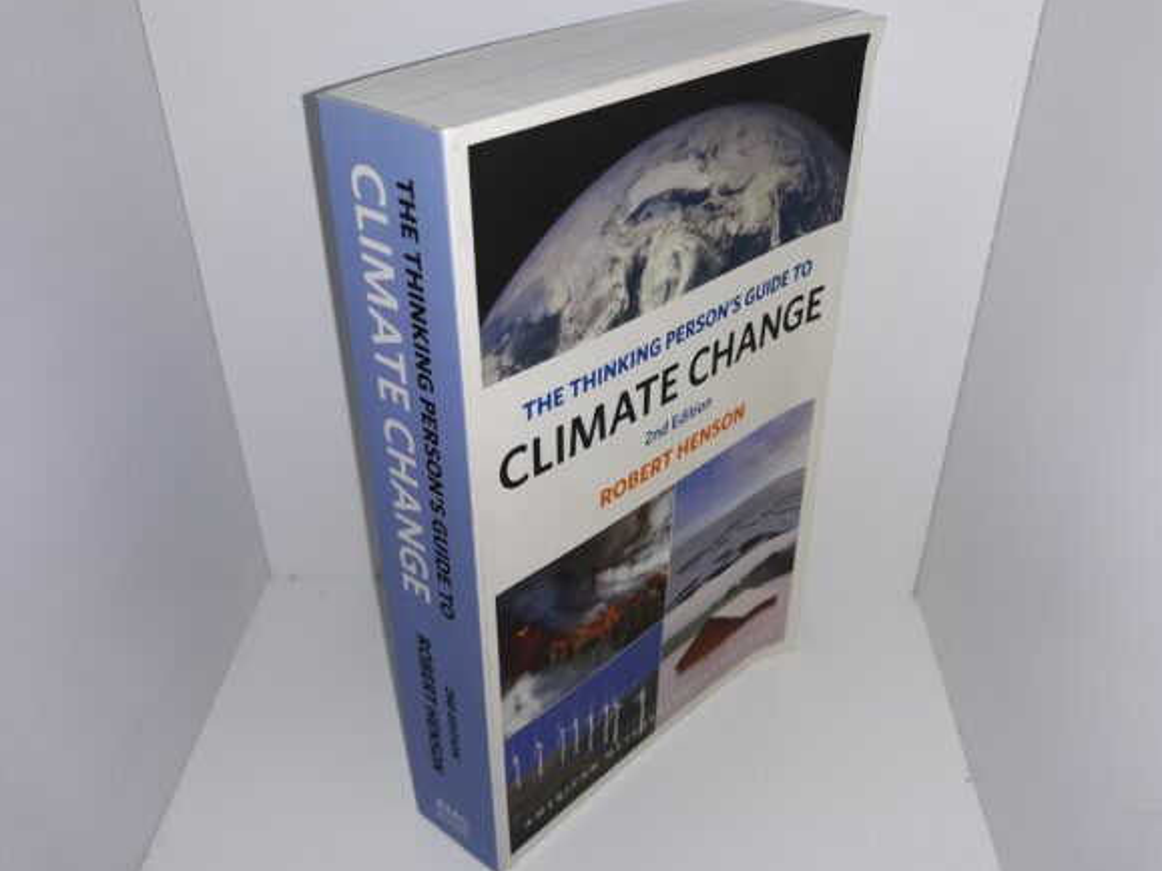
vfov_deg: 48.2
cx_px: 600
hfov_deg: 61.7
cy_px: 431
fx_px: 973
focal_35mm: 29
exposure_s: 1/204
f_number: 1.7
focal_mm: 3.7
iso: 40
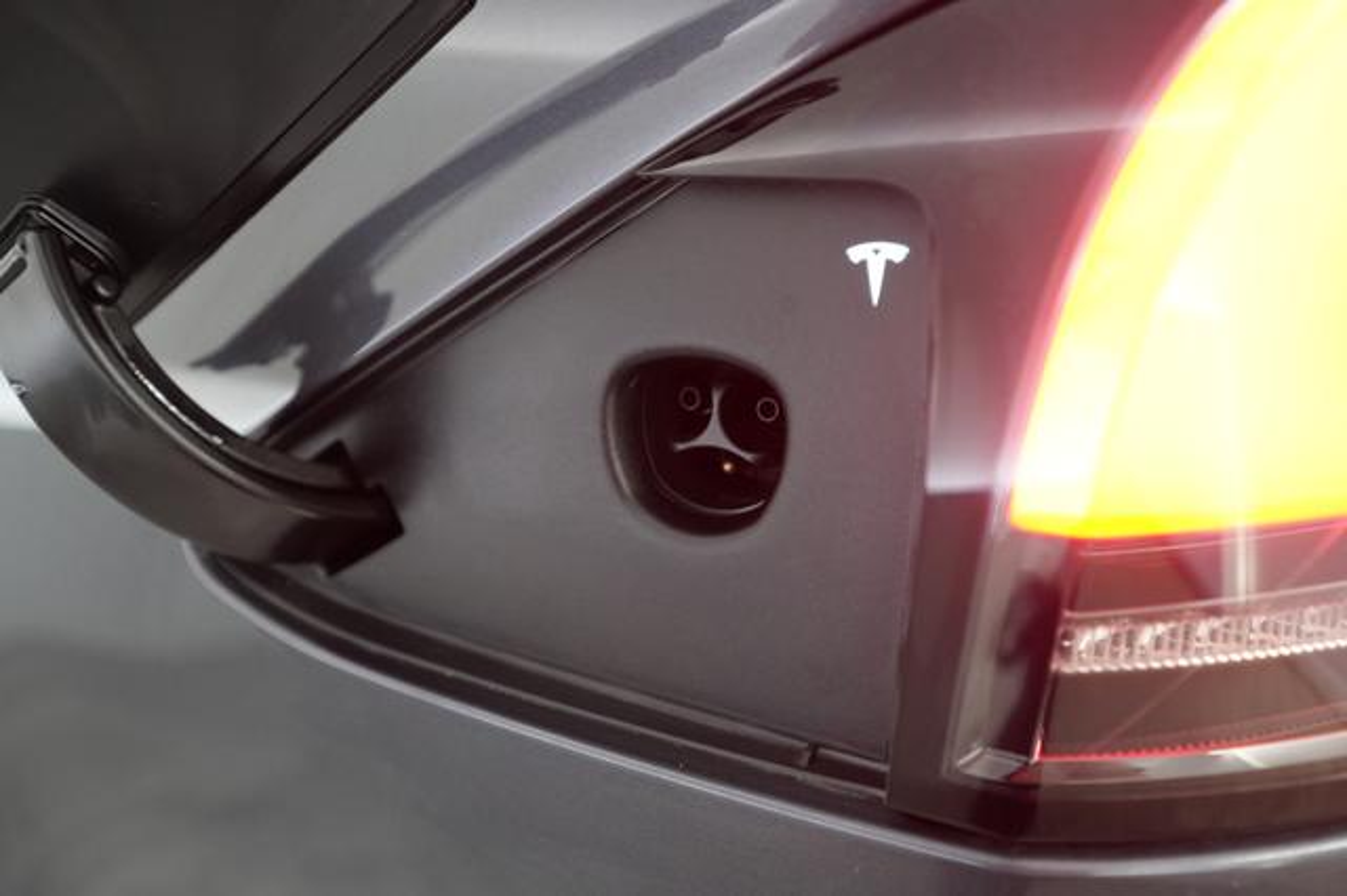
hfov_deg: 65.5
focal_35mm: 28
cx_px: 674
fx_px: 1047
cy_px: 448
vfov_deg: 46.4
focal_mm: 28
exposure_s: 1/60
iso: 2500
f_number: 2.8
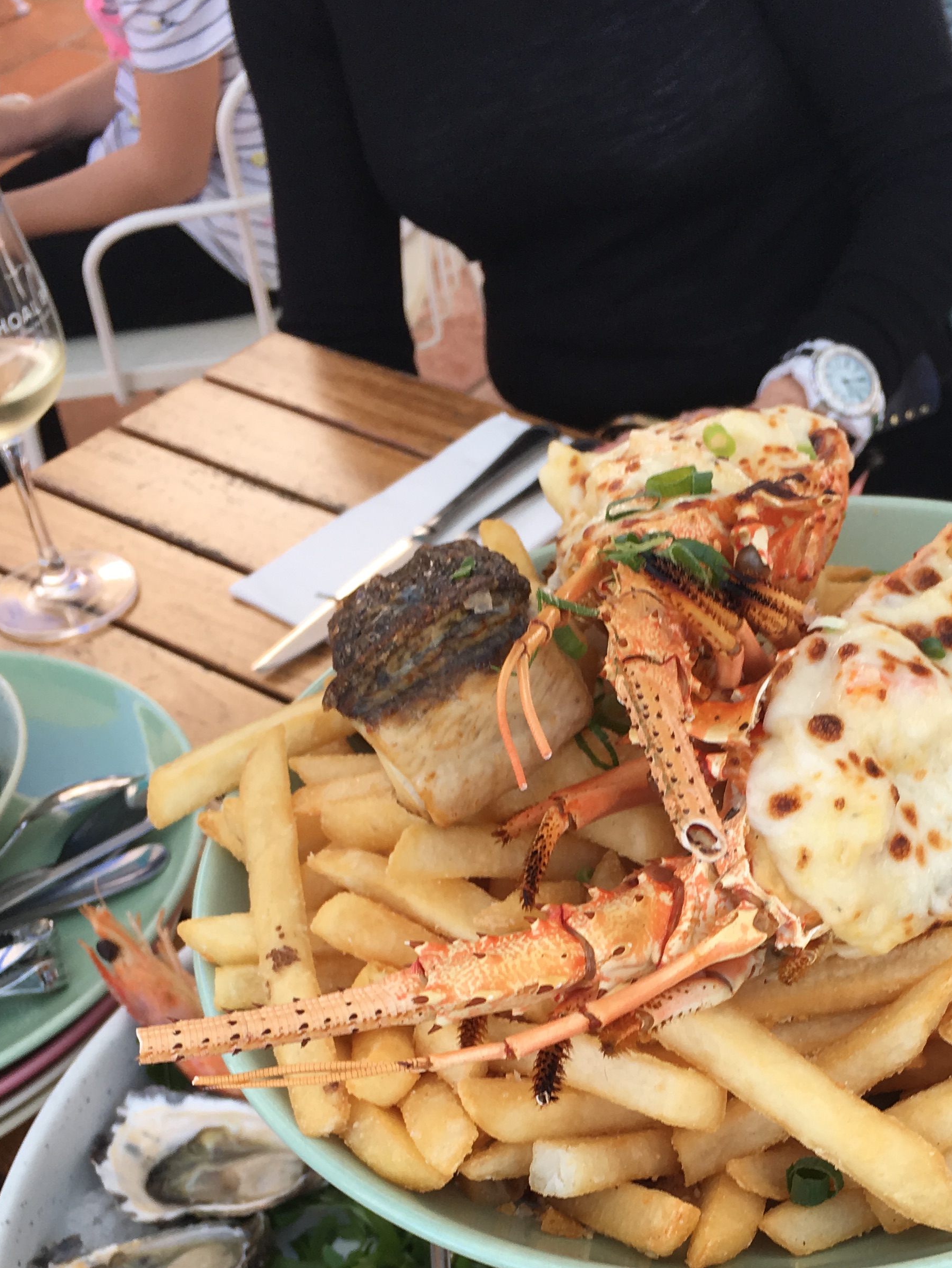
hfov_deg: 29.3
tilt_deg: -47.7
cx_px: 683
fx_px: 1796
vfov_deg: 37.4
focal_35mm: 49
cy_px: 1036
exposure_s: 1/277
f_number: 2.2
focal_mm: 4.15
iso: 25
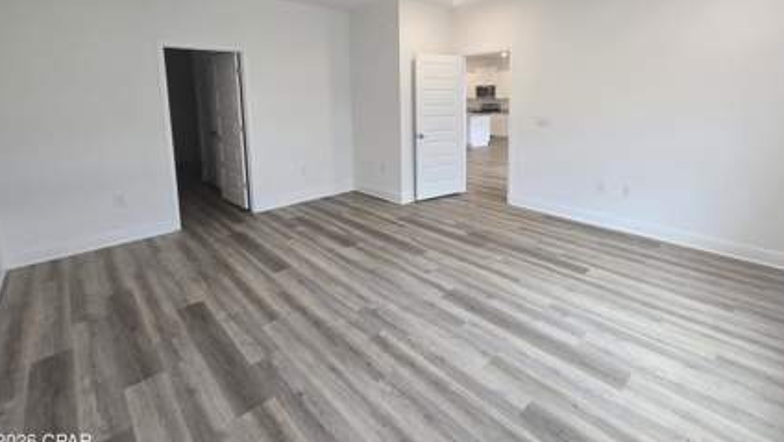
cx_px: 423
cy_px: 138
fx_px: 333
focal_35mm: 16
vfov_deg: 64.9
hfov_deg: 99.1
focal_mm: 2.2
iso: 125
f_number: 2.2
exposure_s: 1/60
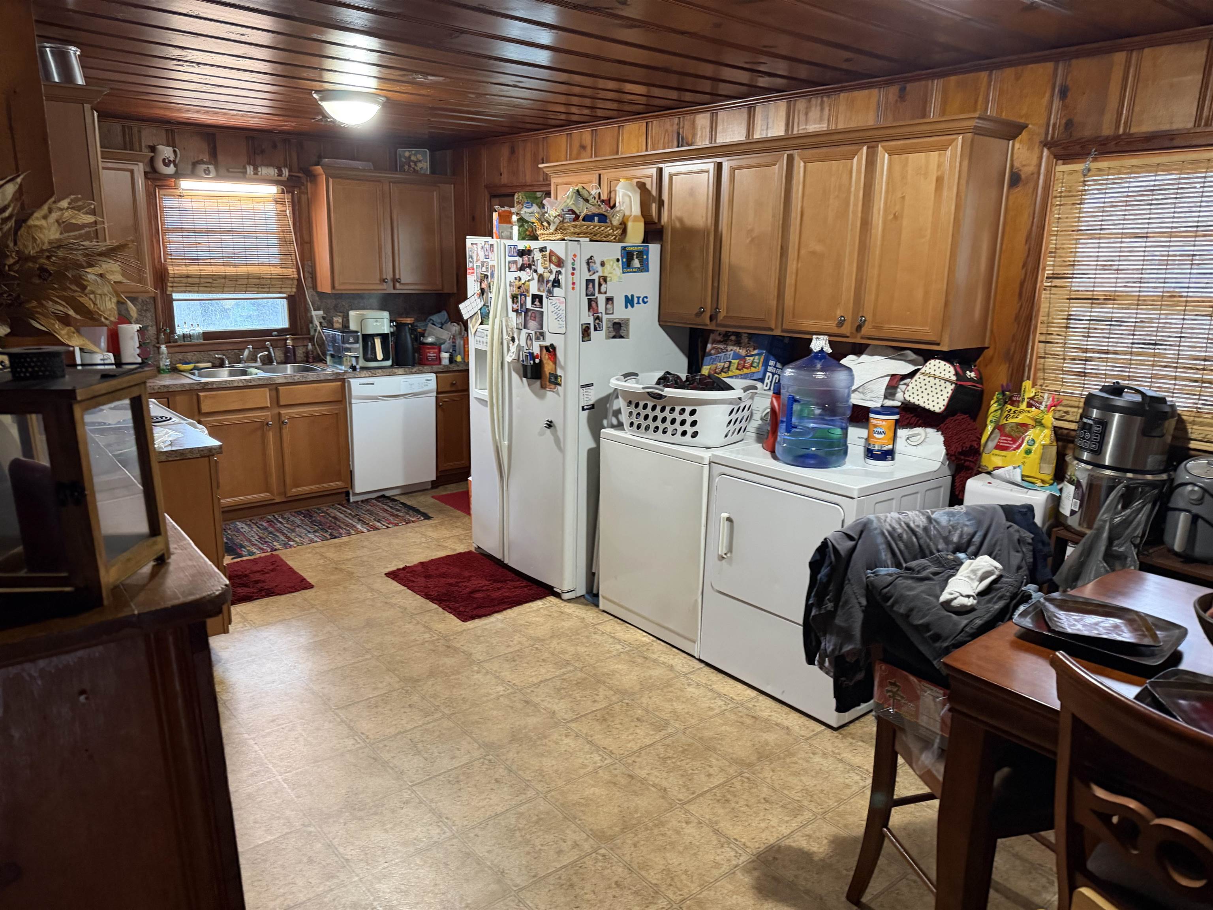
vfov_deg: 56.8
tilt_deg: -10.4
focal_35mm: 24
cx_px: 606
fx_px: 841
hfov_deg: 71.6
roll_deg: -1.3
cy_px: 455
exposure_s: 1/60
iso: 500
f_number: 1.78
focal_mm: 6.76
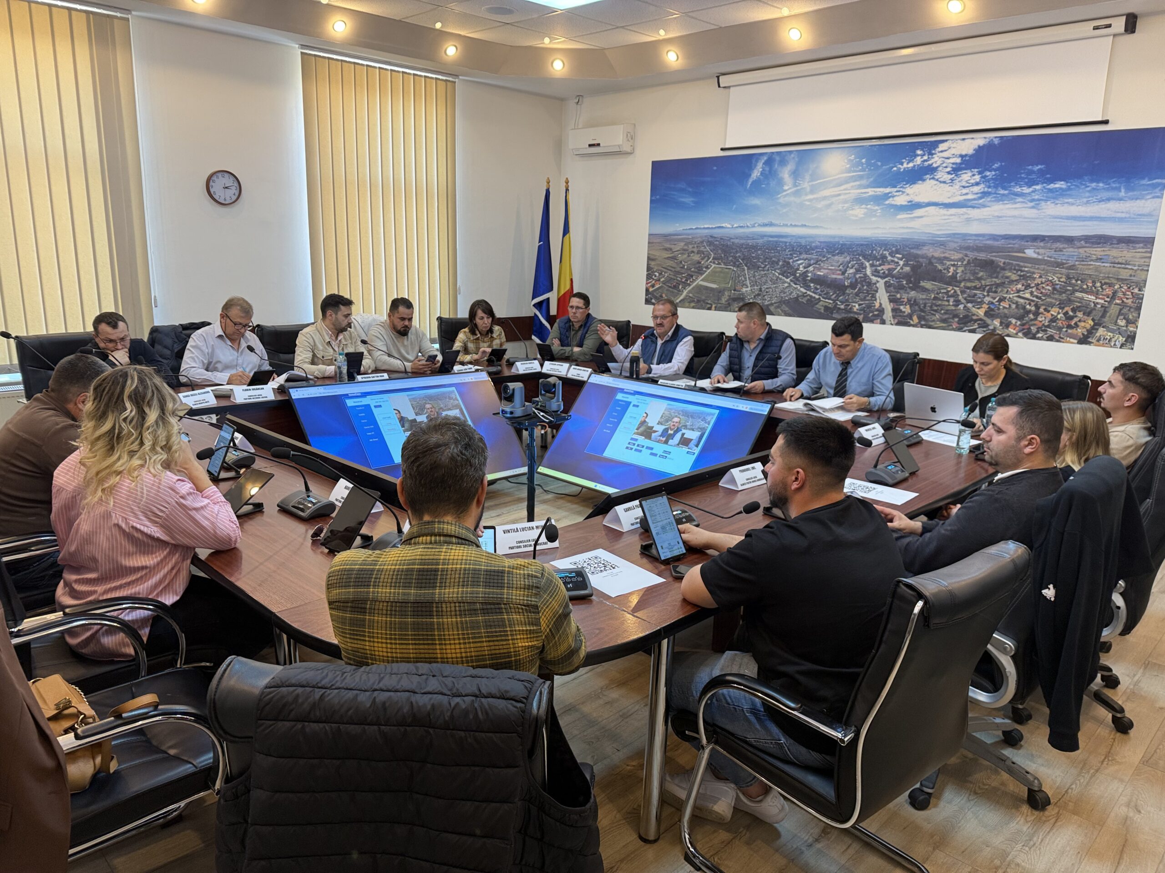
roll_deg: -2.4
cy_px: 436
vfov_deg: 56.8
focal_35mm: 24
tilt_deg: -14.8
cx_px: 582
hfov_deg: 71.6
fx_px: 808
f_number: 1.78
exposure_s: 1/50
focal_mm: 6.76
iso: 125
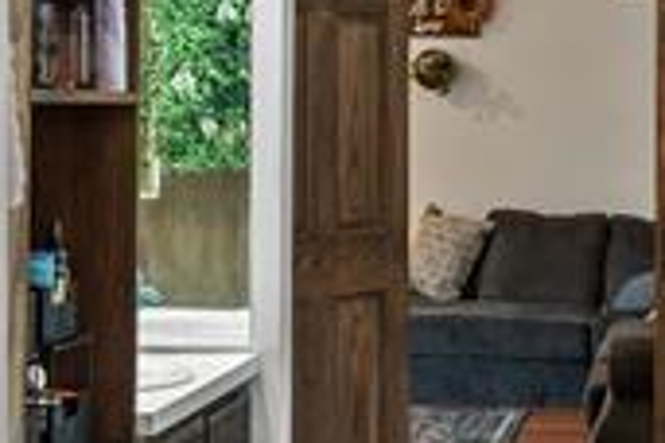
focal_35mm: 96
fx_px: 1773
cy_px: 187
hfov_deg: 21.0
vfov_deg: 14.2
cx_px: 544
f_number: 3.5
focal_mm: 16
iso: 4000
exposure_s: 1/30
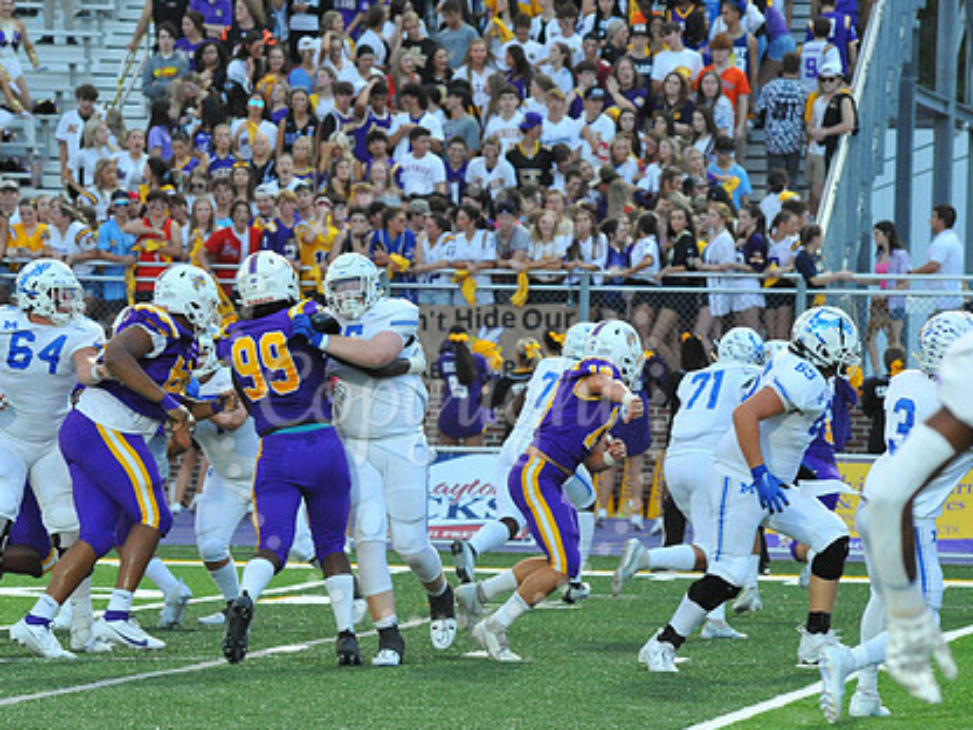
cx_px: 442
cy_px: 402
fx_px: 7533
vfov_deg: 5.5
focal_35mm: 268
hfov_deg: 7.4
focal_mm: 200
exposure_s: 1/320
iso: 3200
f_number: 8
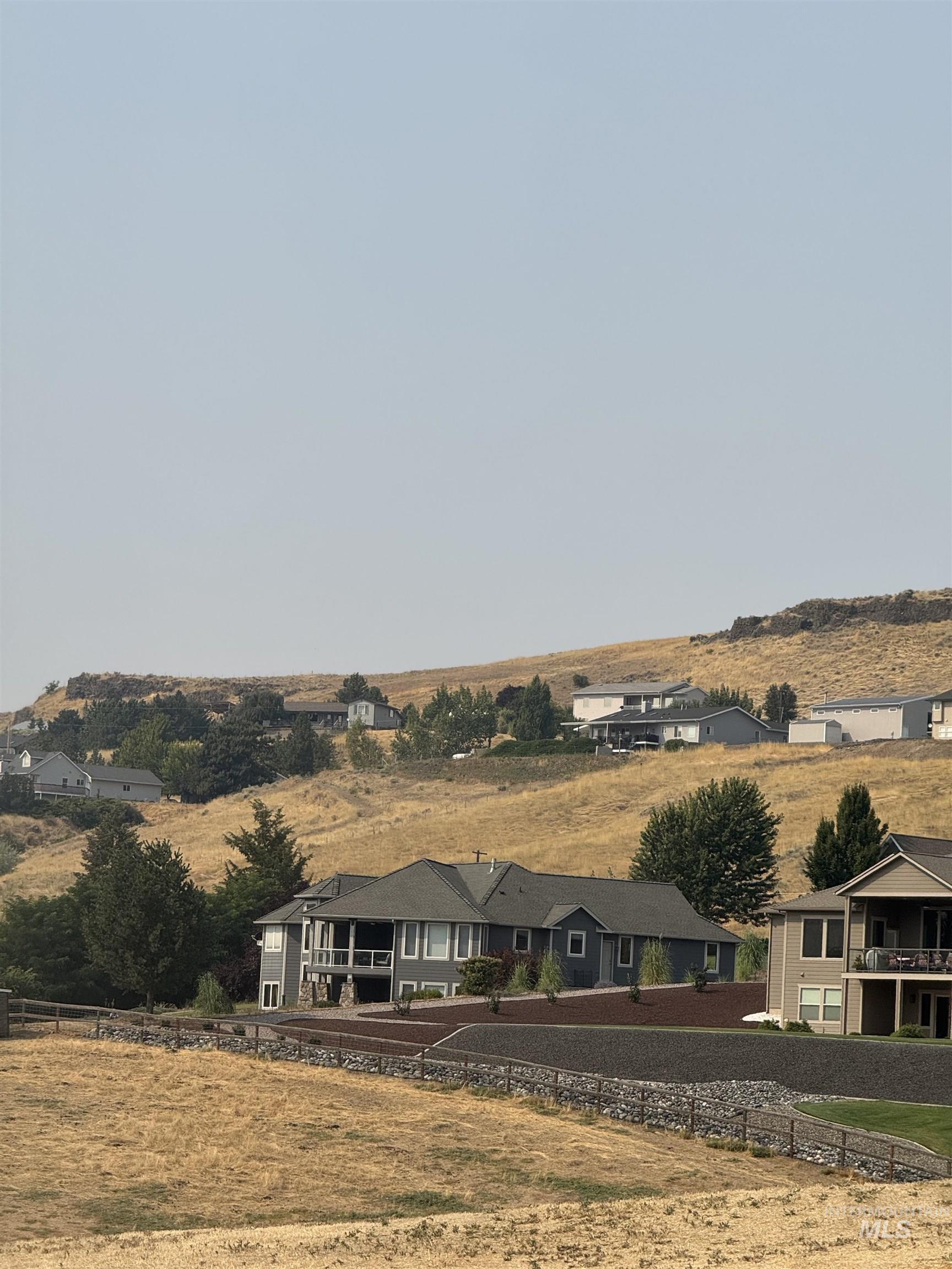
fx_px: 4400
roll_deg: -1.4
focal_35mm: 120
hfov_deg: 12.3
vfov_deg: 16.4
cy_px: 634
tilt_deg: +7.4
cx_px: 476
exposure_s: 1/2358
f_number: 2.8
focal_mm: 15.66
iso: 50
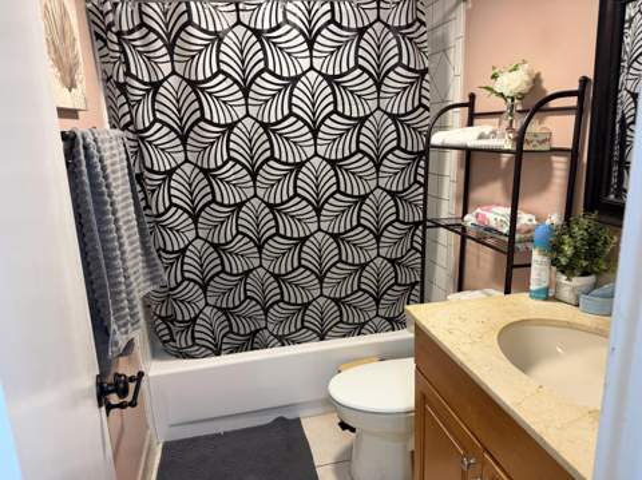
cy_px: 240
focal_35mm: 24
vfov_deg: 56.7
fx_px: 445
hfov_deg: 71.7
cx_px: 321
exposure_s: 1/60
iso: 400
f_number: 1.78
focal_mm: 6.76
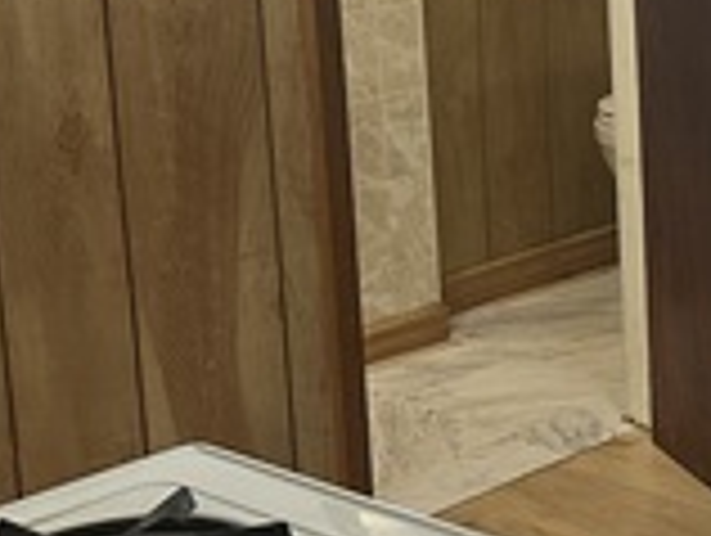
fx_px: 2078
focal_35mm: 101
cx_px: 1226
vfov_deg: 14.5
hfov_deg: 16.6
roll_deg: -0.8
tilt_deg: -9.3
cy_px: 50
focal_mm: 6.86
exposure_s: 1/120
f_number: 1.78
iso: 160
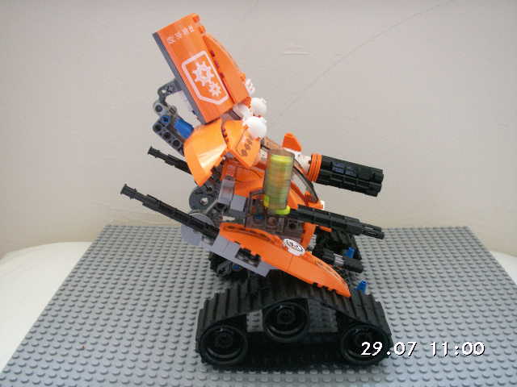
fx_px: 553
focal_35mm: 37
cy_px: 194
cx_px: 258
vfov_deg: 38.7
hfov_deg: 50.1
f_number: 3.5
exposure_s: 1/10
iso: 100
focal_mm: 7.7
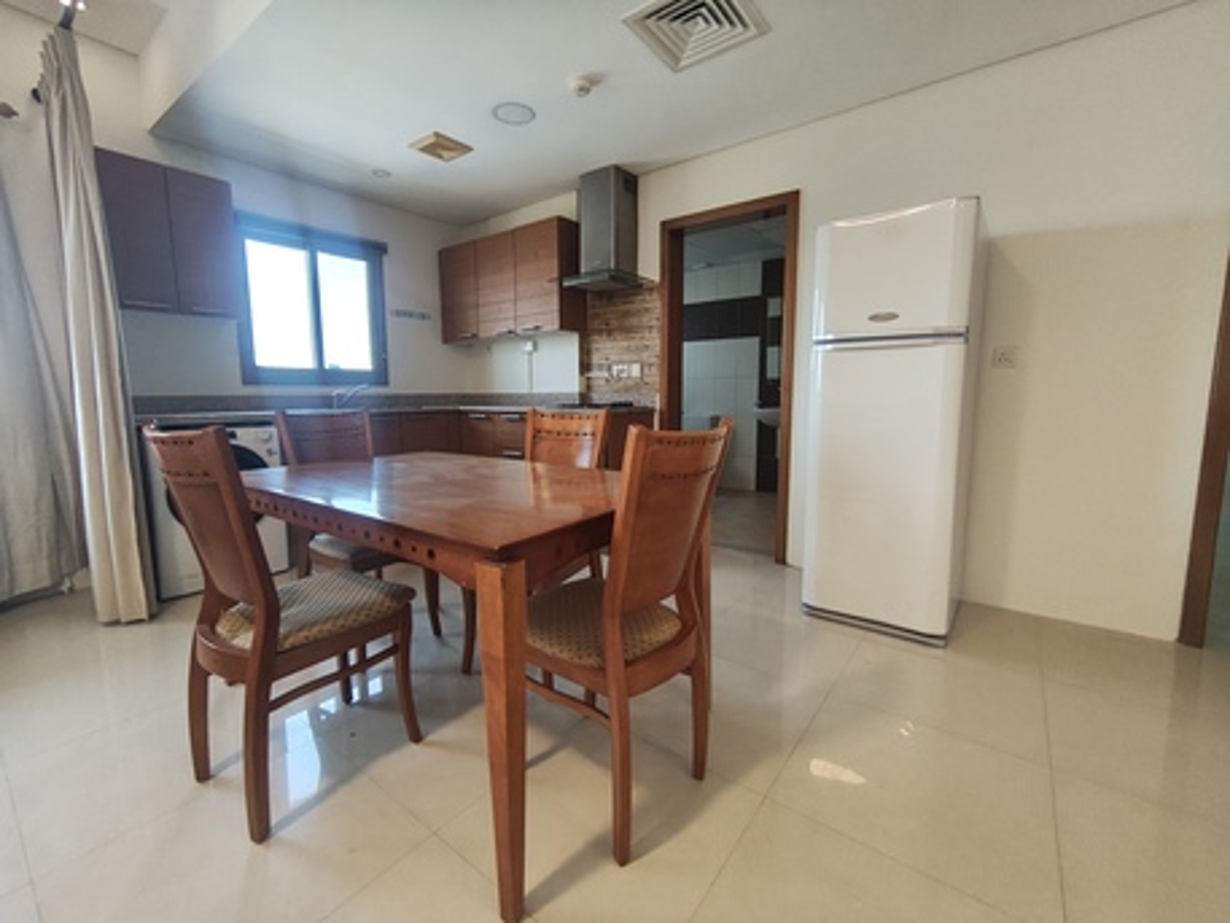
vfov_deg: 81.8
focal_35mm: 15
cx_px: 615
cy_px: 462
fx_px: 533
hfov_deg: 98.2
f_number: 2.2
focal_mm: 1.6
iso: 500
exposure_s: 1/50
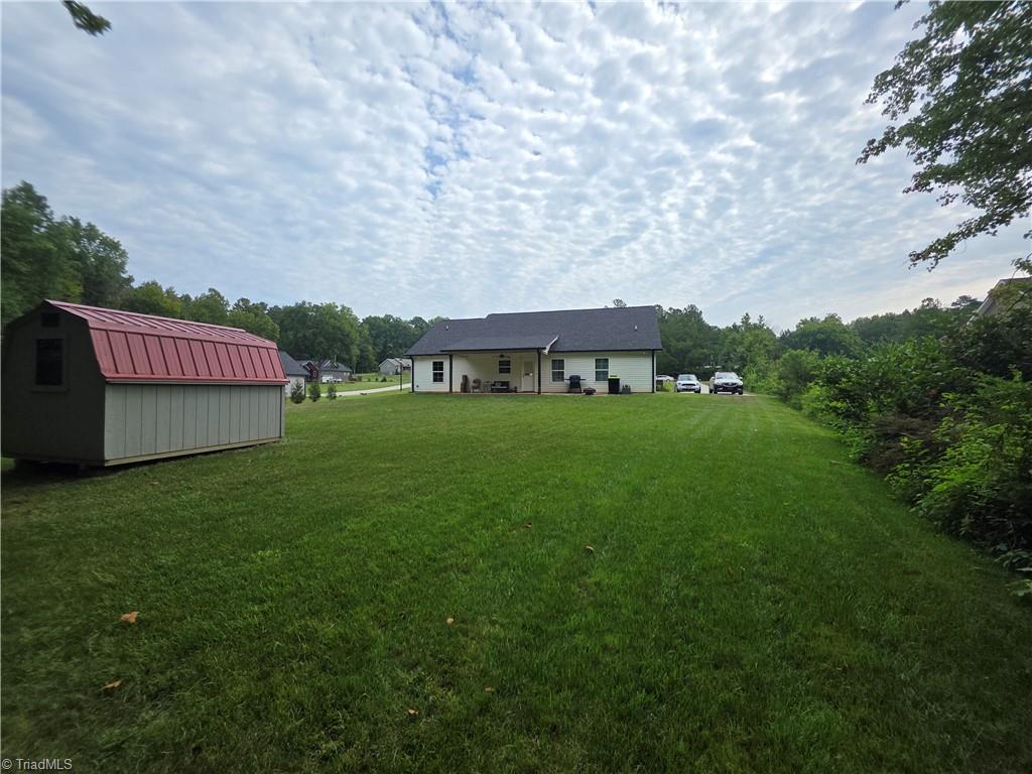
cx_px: 516
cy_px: 387
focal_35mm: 13
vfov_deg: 89.9
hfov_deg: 106.2
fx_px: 388
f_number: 1.9
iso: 40
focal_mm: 2.2
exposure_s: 1/1994
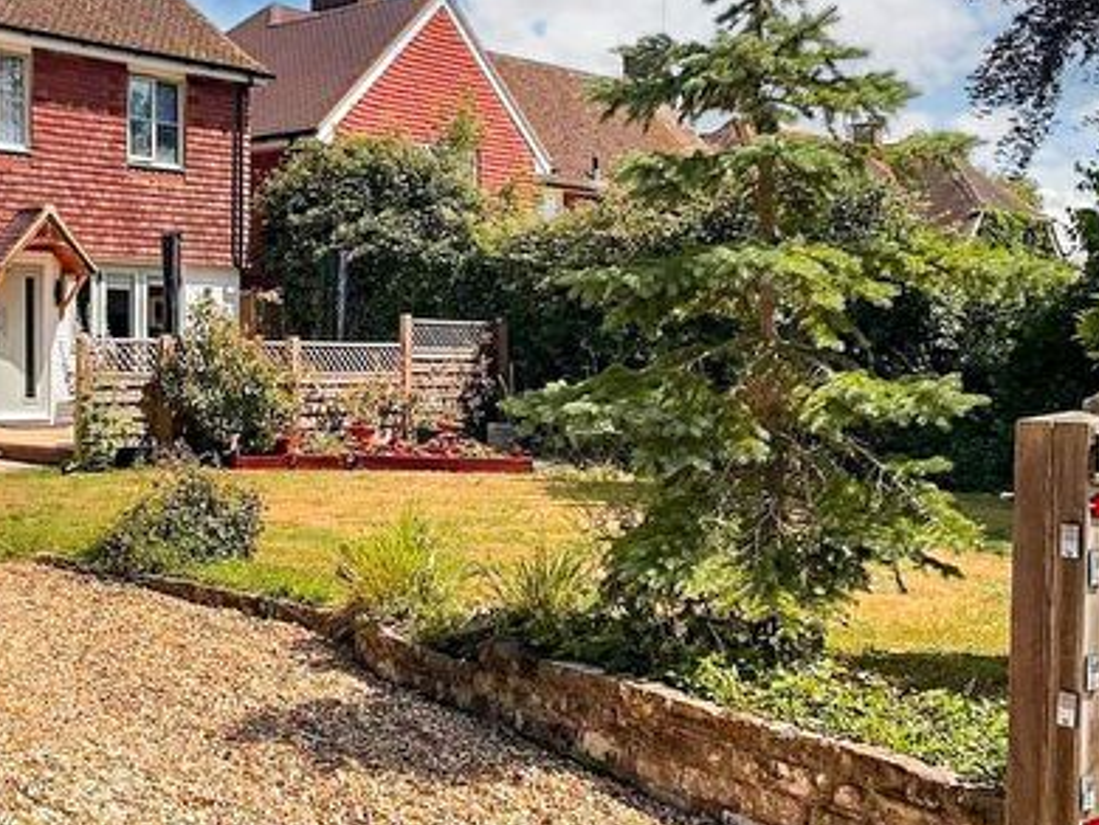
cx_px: 316
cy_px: 365
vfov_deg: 28.0
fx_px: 1652
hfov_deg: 36.2
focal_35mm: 52
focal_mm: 3
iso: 20
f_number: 1.8
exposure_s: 1/3000
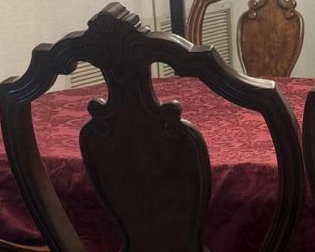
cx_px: 355
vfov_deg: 12.3
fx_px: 1165
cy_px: 76
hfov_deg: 15.0
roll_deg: +1.9
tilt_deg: -9.2
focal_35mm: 125
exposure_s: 1/120
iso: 160
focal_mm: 6.76
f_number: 1.78
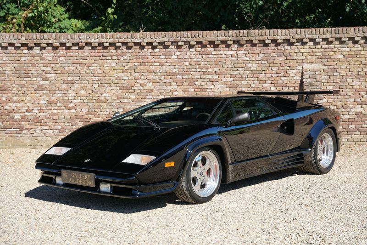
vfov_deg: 25.3
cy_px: 122
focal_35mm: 54
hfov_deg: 37.2
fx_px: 545
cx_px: 184
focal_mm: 53.5
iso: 100
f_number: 4.5
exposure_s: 1/200
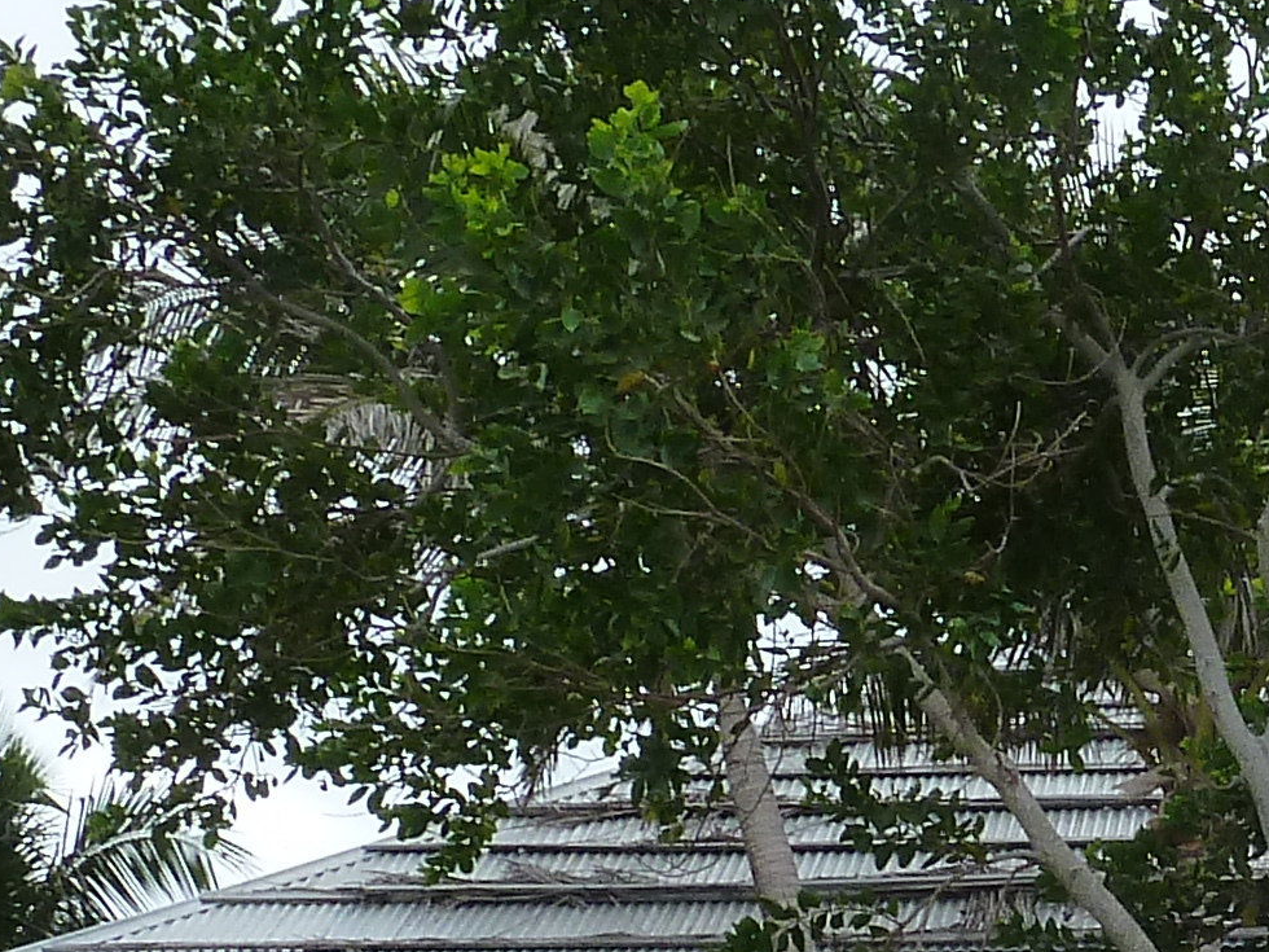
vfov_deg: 13.9
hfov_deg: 18.6
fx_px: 3739
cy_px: 1250
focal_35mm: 102
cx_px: 1375
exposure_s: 1/400
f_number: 5
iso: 125
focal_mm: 4.1
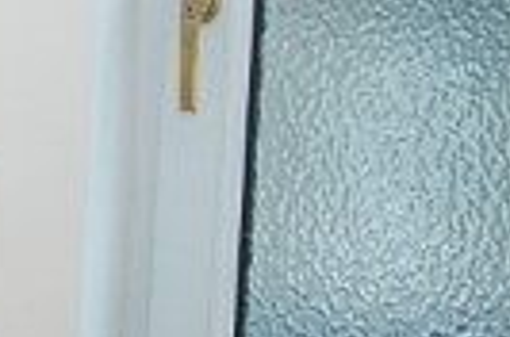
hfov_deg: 14.0
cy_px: -297
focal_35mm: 133
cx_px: -364
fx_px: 1879
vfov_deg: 9.7
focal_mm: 11.5
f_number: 3.8
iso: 200
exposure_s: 1/60
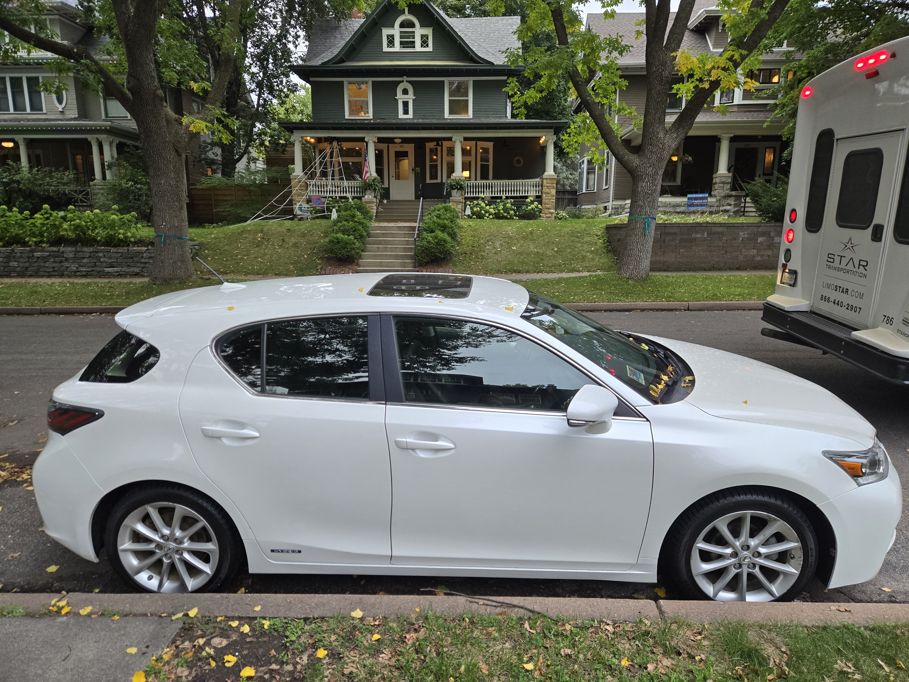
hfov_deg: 73.9
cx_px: 454
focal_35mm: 23
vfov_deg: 58.9
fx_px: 604
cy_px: 341
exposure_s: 1/180
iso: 125
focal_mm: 5.4
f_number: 1.8
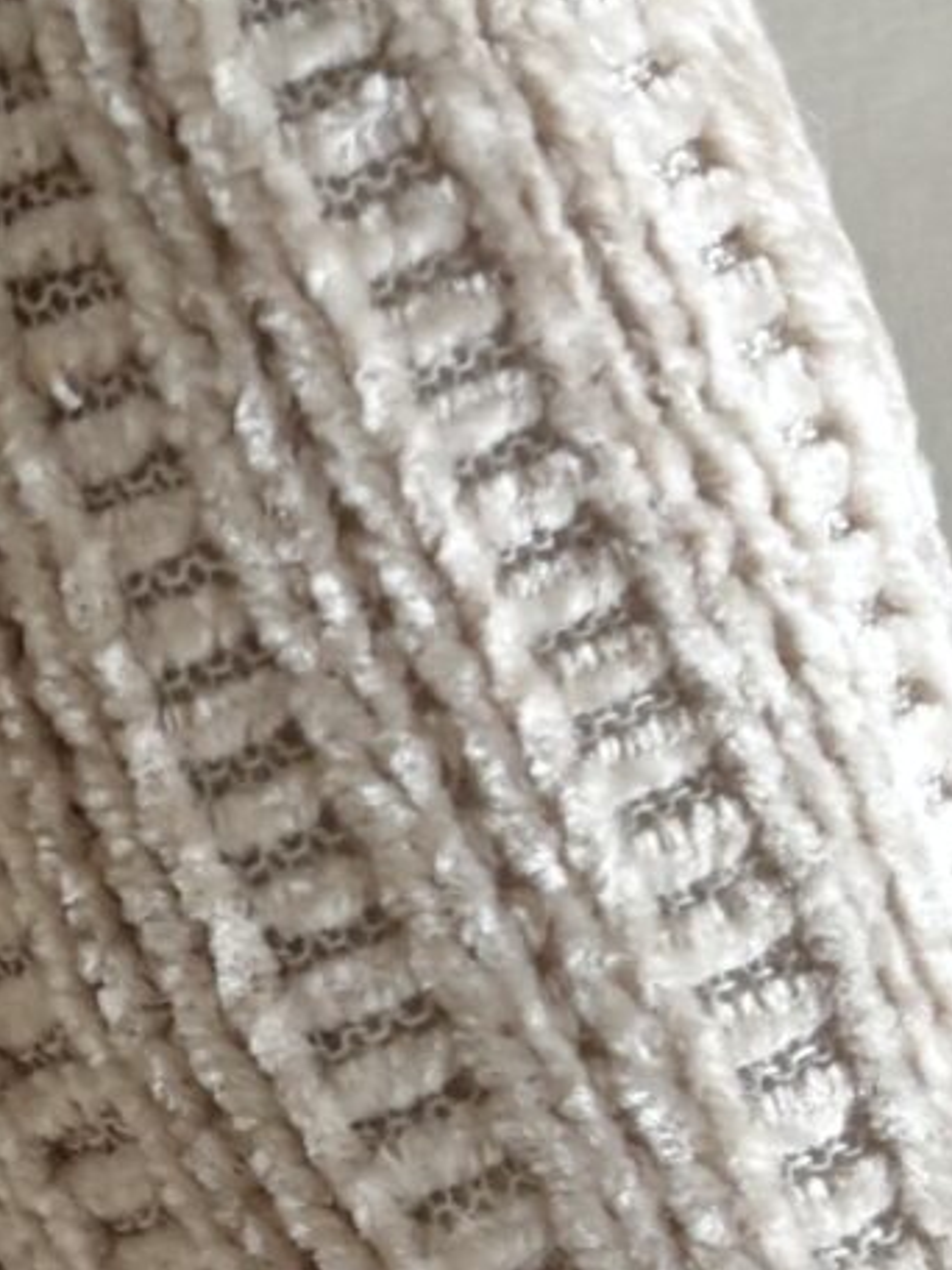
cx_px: 212
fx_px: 5354
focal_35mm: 146
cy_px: 1050
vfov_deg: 13.4
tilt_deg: -58.3
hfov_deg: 10.1
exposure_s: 1/100
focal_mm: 5.96
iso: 100
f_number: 1.6
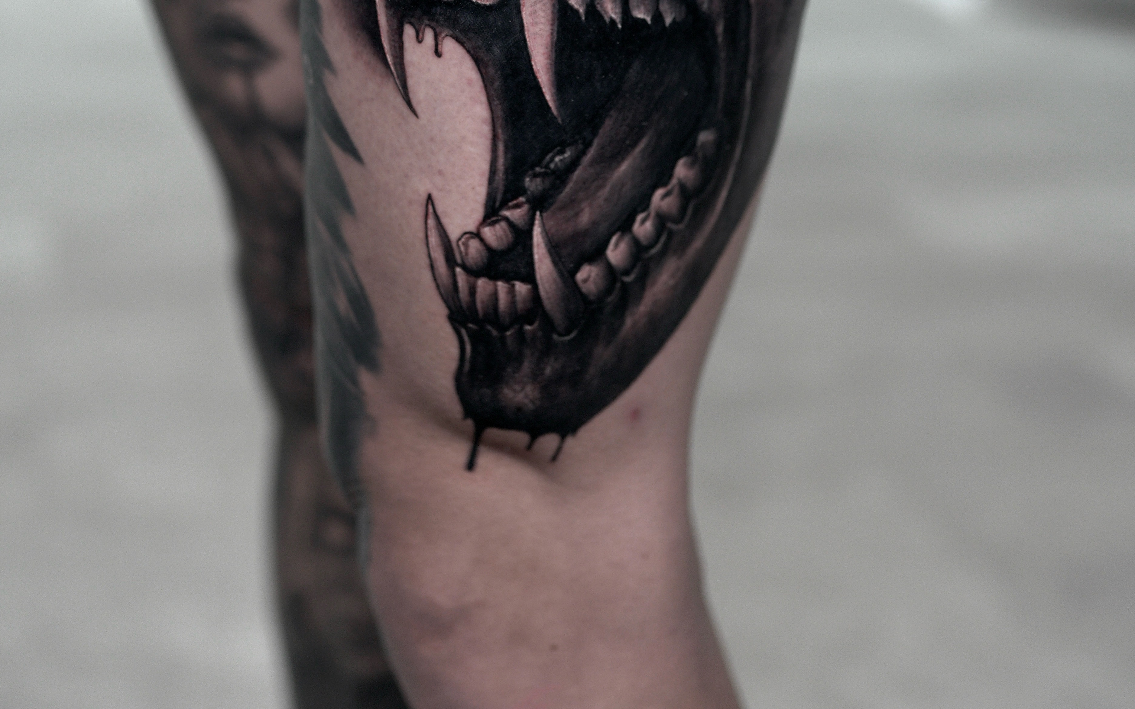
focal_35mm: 57
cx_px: 581
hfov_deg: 35.7
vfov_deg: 21.8
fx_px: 1763
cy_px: -26
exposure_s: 1/80
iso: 640
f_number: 2
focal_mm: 35
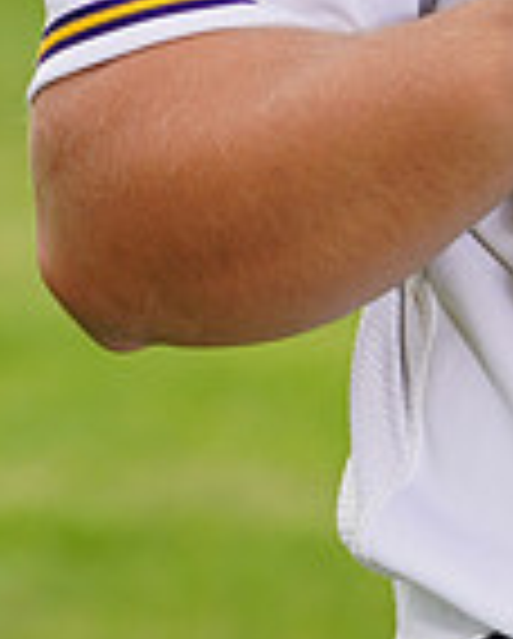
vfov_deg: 2.0
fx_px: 18313
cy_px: -504
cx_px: 749
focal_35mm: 967
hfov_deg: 1.6
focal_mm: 253
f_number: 9
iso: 200
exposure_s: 1/250
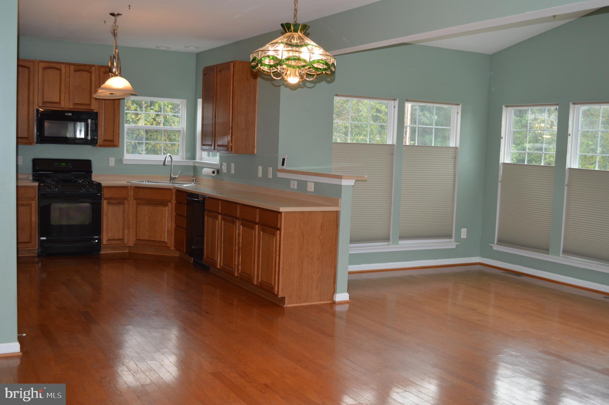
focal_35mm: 39
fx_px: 659
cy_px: 202
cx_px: 304
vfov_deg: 34.1
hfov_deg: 49.6
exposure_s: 1/60
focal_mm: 26
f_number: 4.2
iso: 400
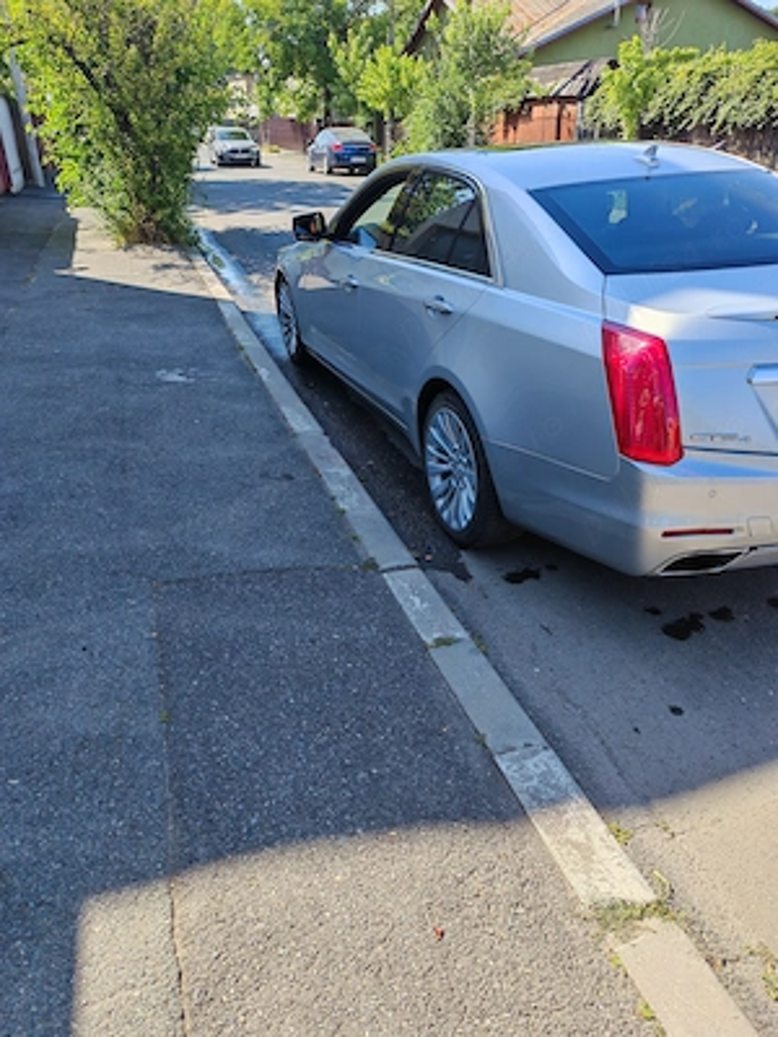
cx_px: 389
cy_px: 518
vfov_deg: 69.4
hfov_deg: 54.9
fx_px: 749
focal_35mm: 25
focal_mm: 5.3
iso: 50
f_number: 1.9
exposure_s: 1/780
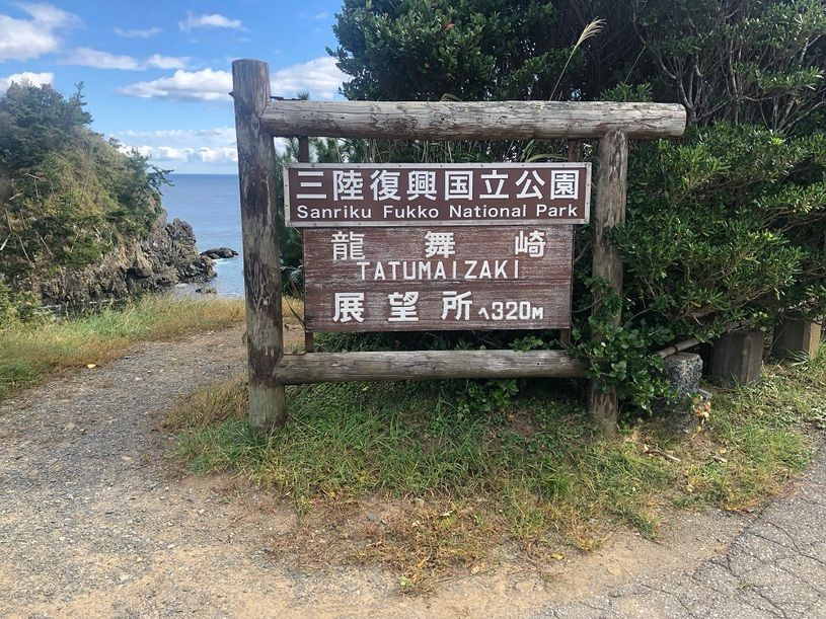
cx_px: 413
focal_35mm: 28
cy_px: 310
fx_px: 668
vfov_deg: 49.7
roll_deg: -0.2
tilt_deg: -8.9
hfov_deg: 63.5
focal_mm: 3.99
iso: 20
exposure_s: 1/467
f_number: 1.8
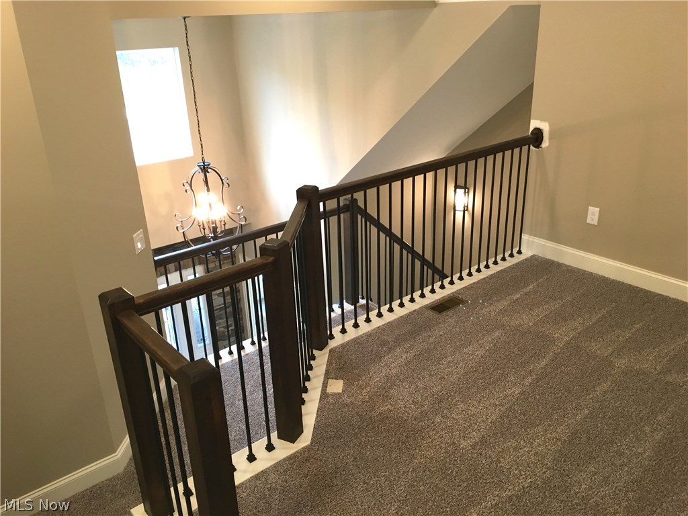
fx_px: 576
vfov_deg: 48.2
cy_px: 258
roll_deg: +1.4
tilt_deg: -22.6
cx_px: 344
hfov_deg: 61.7
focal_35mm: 29
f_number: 2.2
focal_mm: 4.15
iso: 100
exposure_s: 1/30
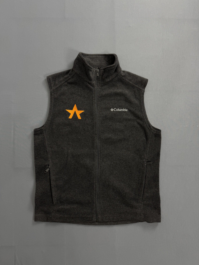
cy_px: 132
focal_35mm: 24
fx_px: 184
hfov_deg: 56.8
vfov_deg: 71.6
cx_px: 100
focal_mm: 6.76
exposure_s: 1/60
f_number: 1.78
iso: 125
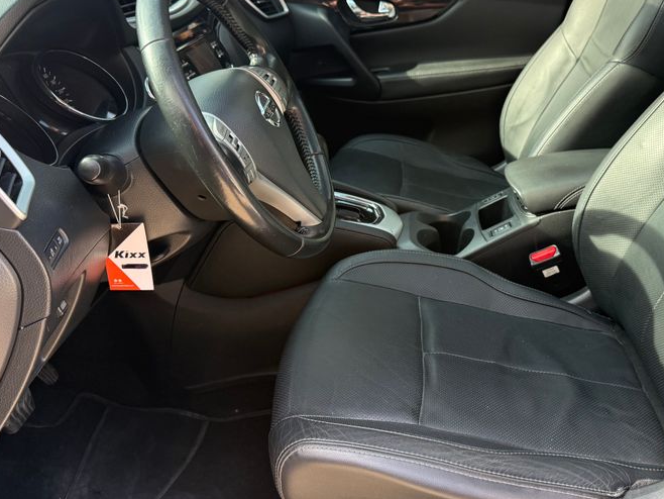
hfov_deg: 52.4
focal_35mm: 35
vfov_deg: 40.7
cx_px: 382
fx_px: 672
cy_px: 251
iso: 125
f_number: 1.78
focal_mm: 6.76
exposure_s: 1/126
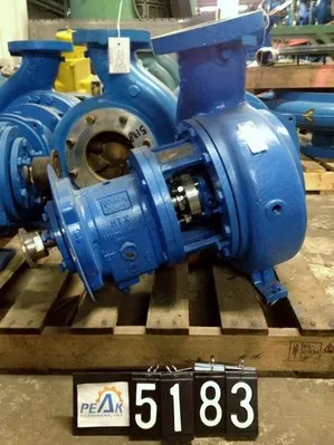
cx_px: 167
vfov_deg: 52.6
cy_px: 222
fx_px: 451
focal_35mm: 35
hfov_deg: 40.7
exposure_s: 1/15
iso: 500
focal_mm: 4.28
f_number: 2.4
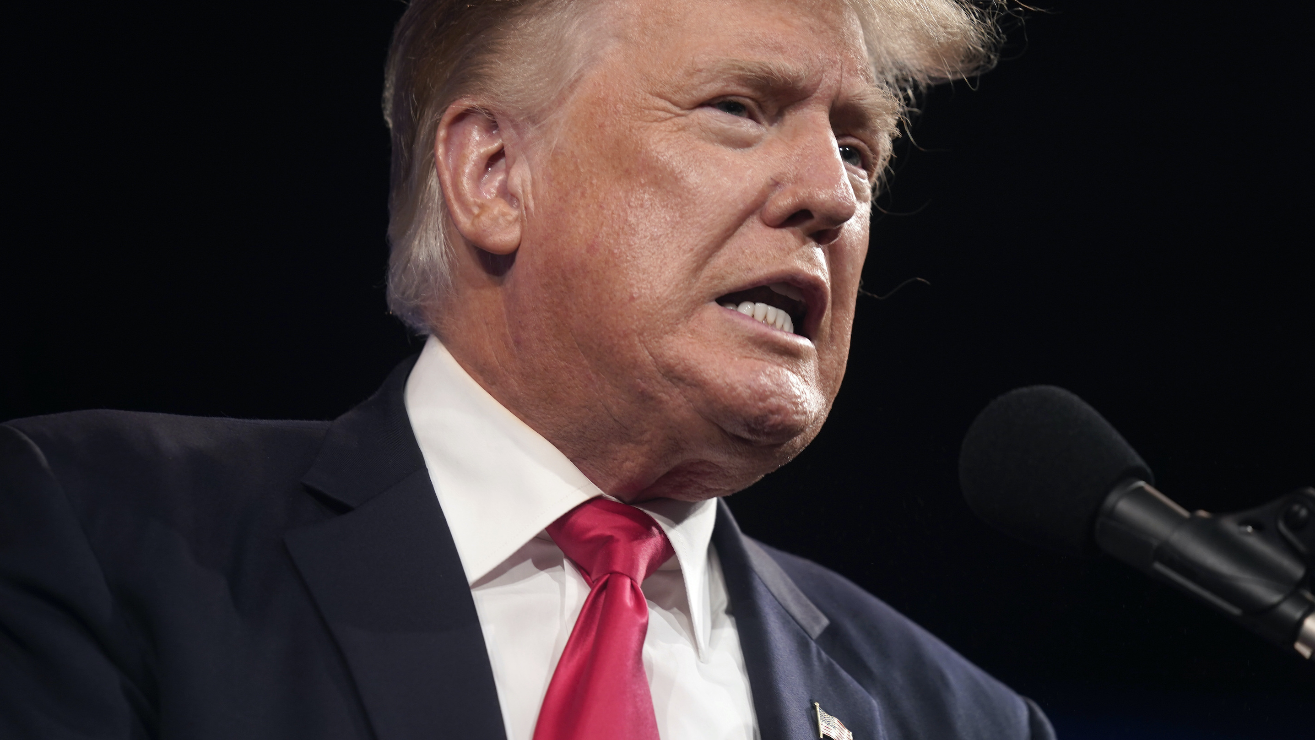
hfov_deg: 7.3
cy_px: 315
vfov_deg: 4.1
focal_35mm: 294
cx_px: 657
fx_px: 10251
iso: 640
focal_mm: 280
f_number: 4
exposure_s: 1/160
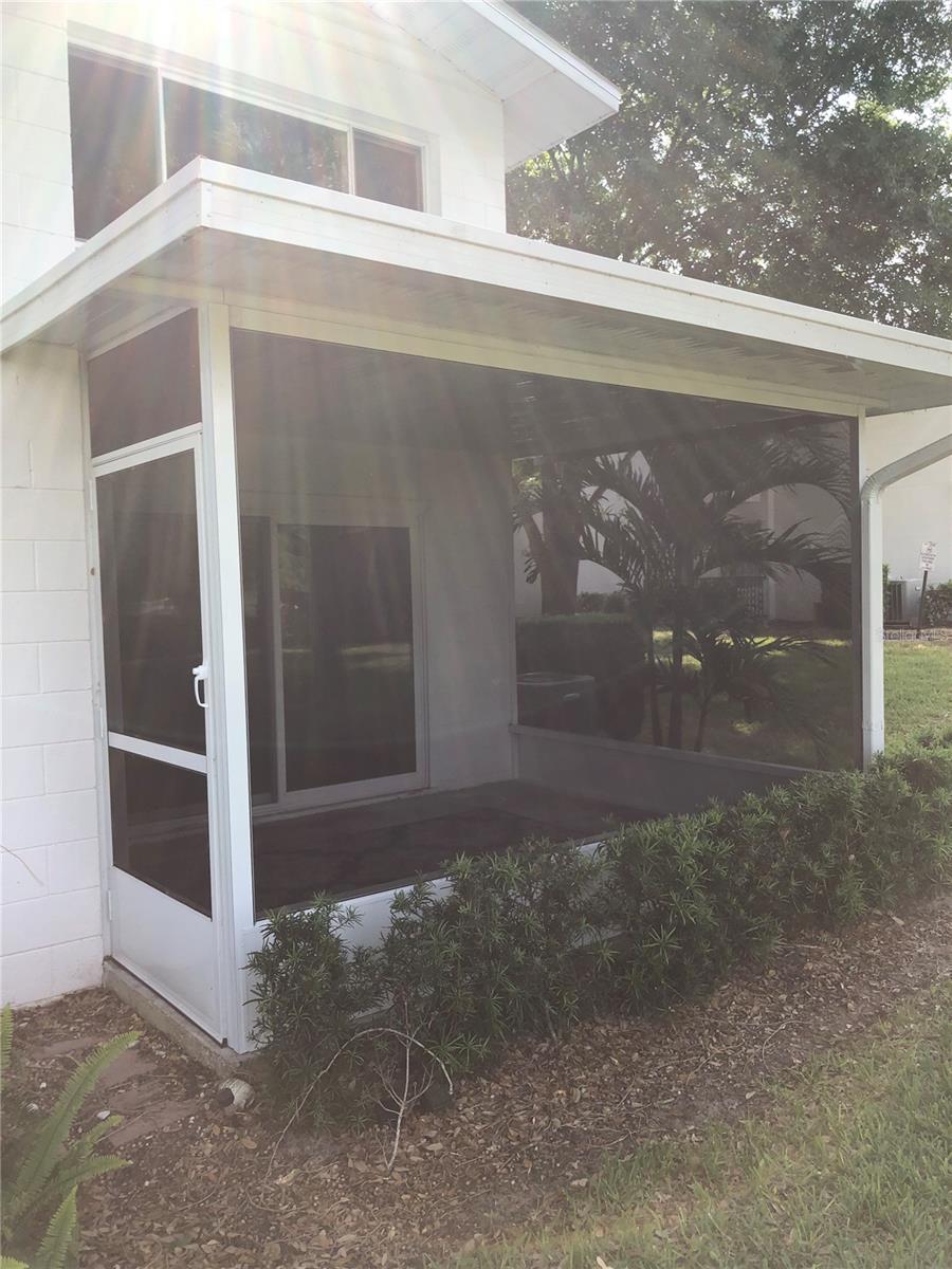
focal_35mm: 28
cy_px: 634
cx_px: 476
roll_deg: +1.1
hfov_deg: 49.7
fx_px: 1027
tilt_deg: -3.6
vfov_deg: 63.4
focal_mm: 3.99
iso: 20
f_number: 1.8
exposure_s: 1/343
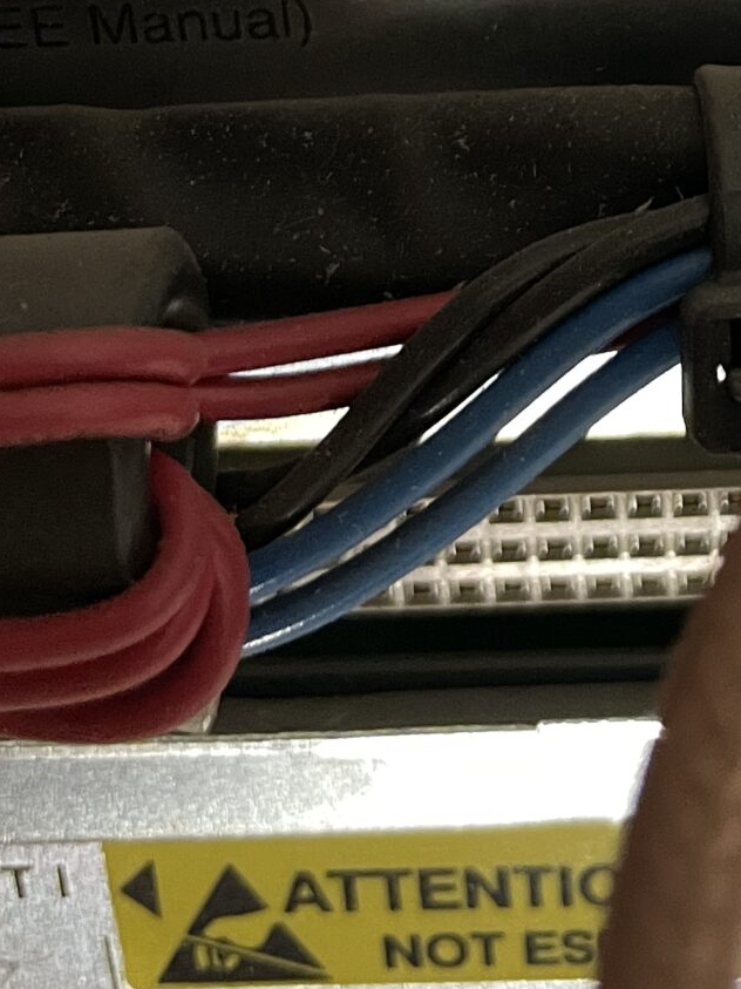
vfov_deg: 22.1
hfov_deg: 17.8
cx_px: 873
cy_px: -312
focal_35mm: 79
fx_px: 2255
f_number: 1.6
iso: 320
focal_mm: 4.2
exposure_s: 1/60
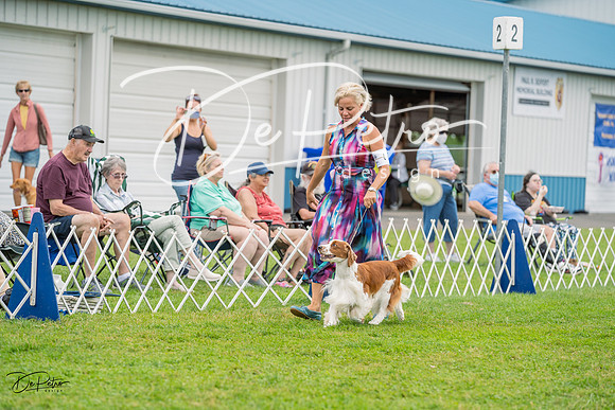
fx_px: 2290
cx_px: 308
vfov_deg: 10.2
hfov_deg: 15.3
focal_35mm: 134
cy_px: 205
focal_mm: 134
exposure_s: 1/1250
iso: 400
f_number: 3.5
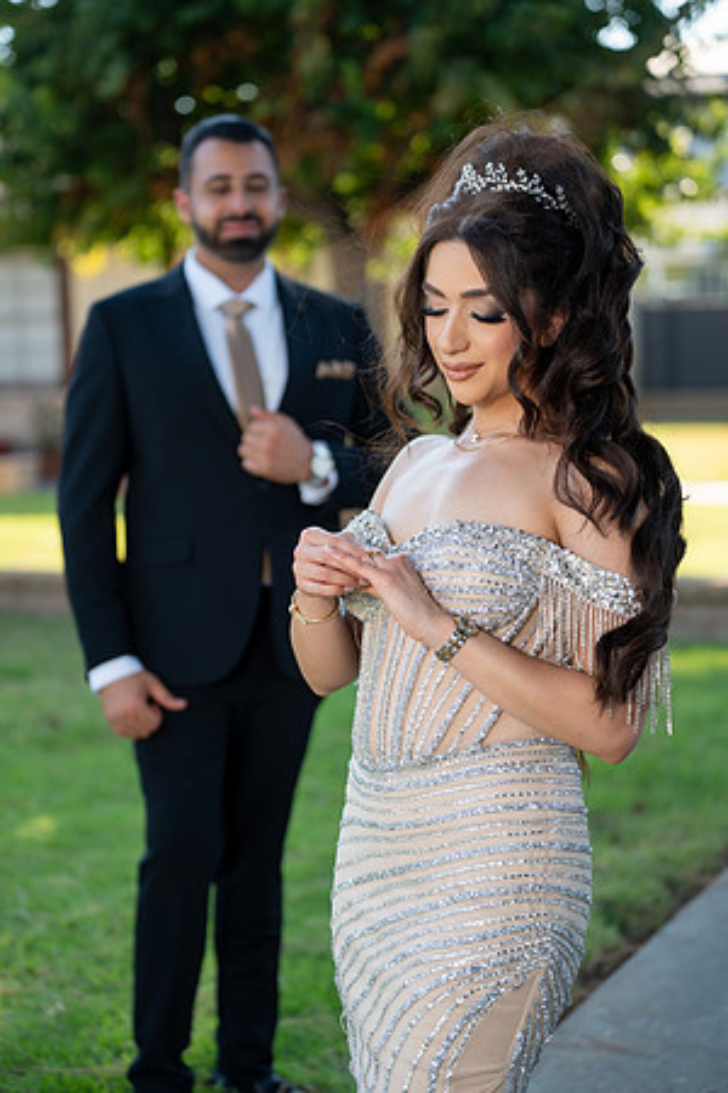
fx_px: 2214
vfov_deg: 27.7
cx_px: 364
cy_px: 546
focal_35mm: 73
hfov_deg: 18.7
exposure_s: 1/320
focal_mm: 73
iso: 125
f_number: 2.8
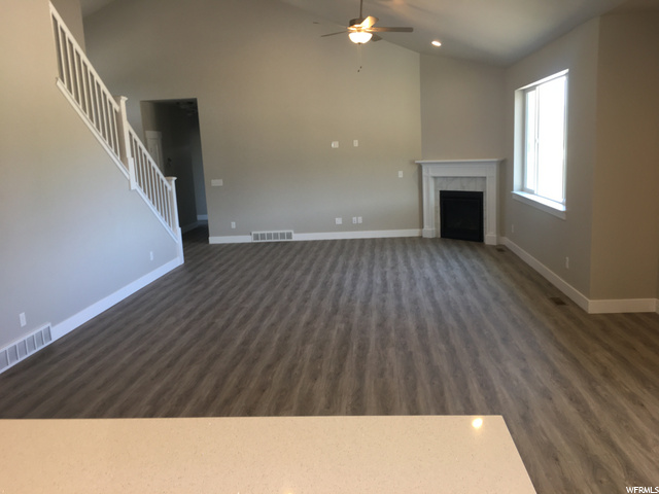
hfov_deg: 61.7
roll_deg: +2.9
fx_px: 552
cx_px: 330
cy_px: 247
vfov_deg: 48.2
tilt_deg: -8.4
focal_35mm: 29
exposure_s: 1/30
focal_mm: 4.15
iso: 40
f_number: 2.2
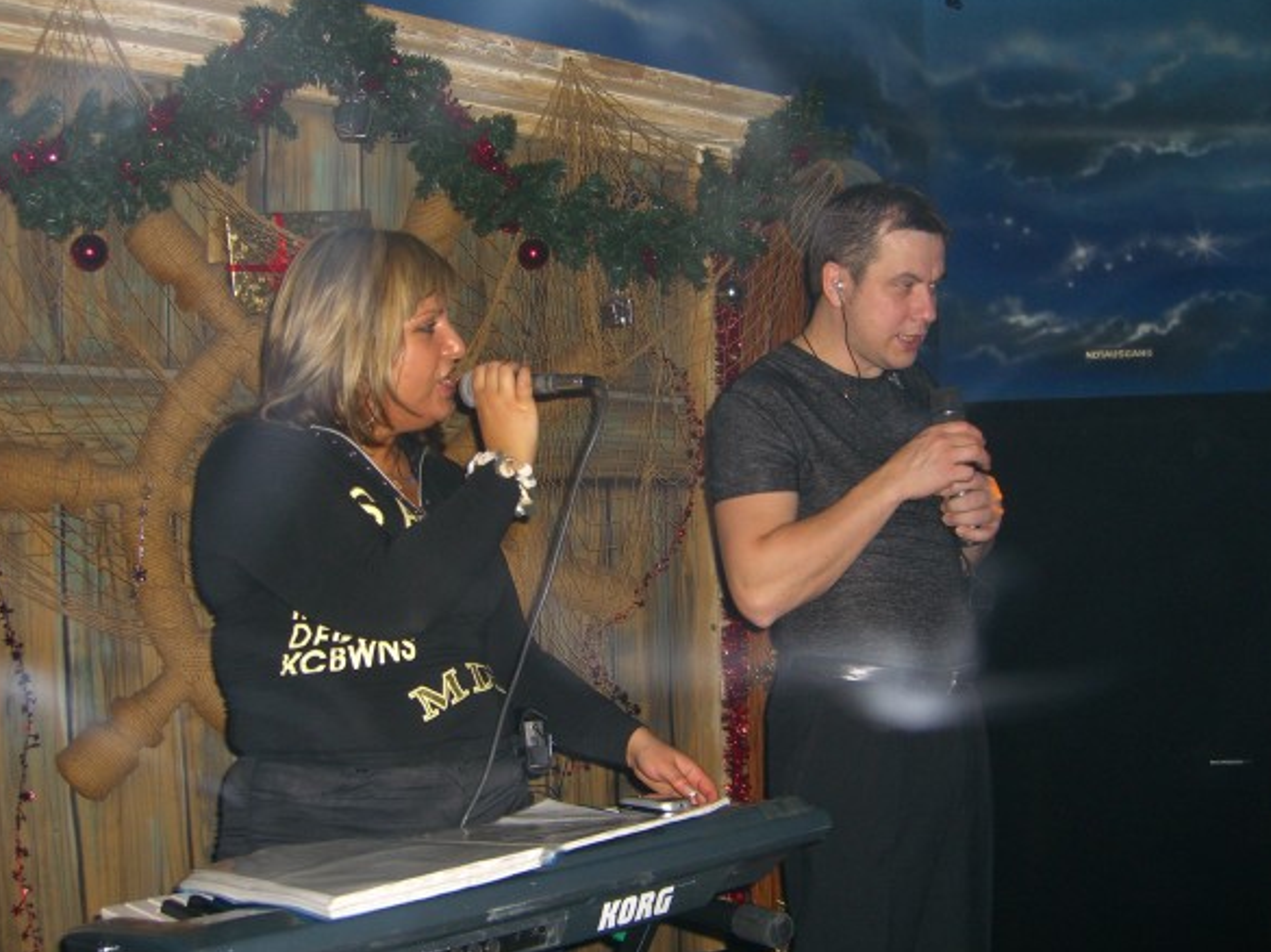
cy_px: 474
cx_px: 626
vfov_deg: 36.8
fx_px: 1431
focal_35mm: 39
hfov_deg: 47.9
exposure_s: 1/60
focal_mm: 7.9
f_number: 2.8
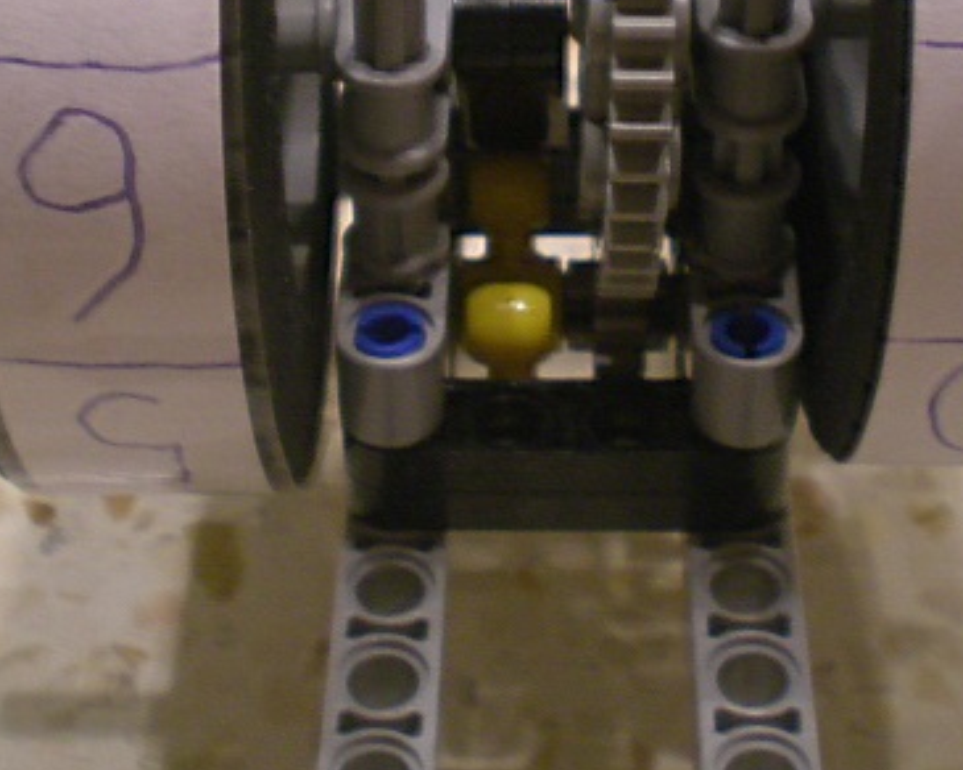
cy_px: 69
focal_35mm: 78
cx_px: 454
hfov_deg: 24.4
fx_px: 2223
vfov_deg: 19.3
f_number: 3.1
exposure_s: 1/15.1
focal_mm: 6.3
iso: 200
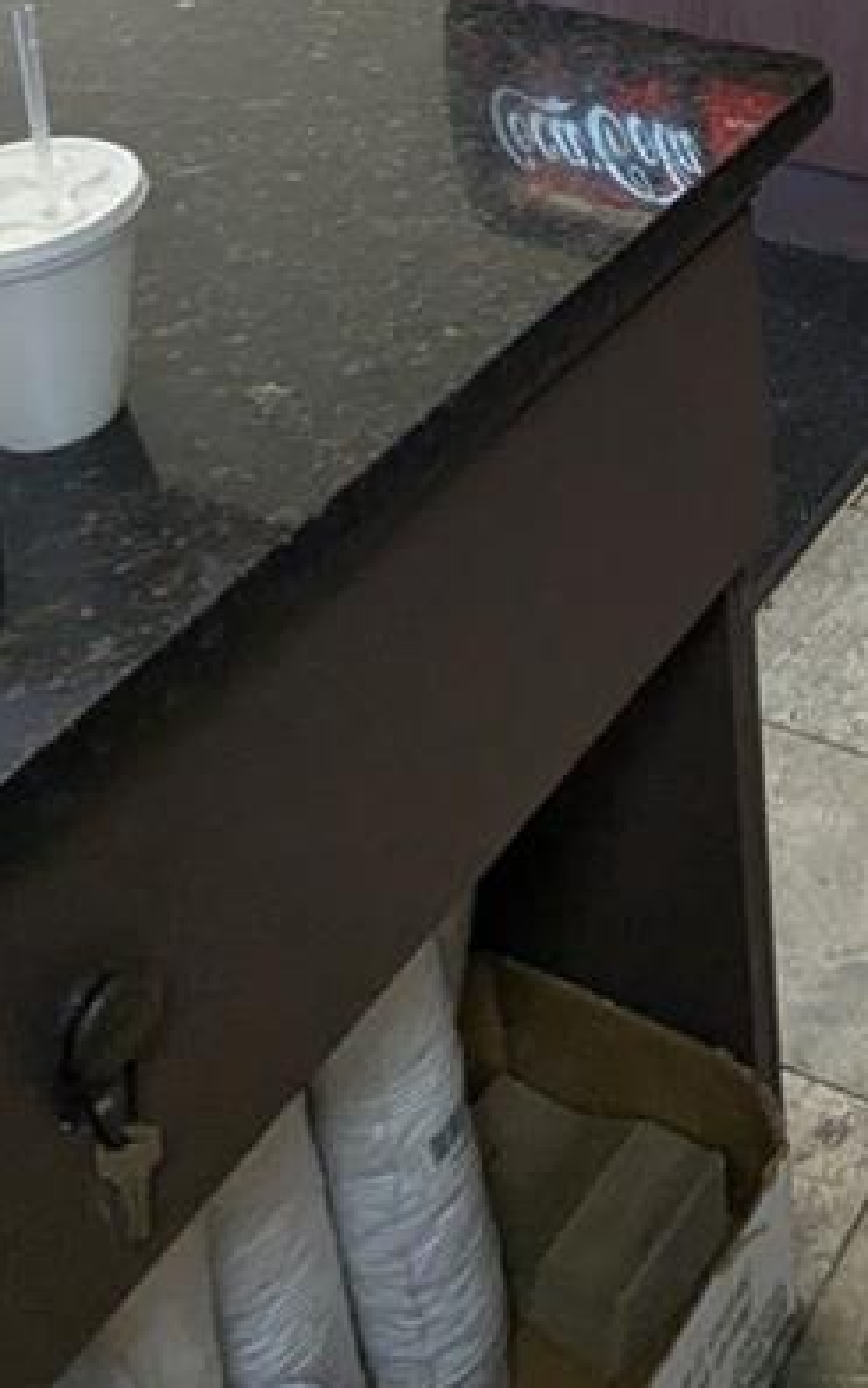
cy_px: -329
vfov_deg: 31.6
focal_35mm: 52
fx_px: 1968
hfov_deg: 22.2
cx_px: 1143
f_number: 2.2
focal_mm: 2.35
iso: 260
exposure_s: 1/116
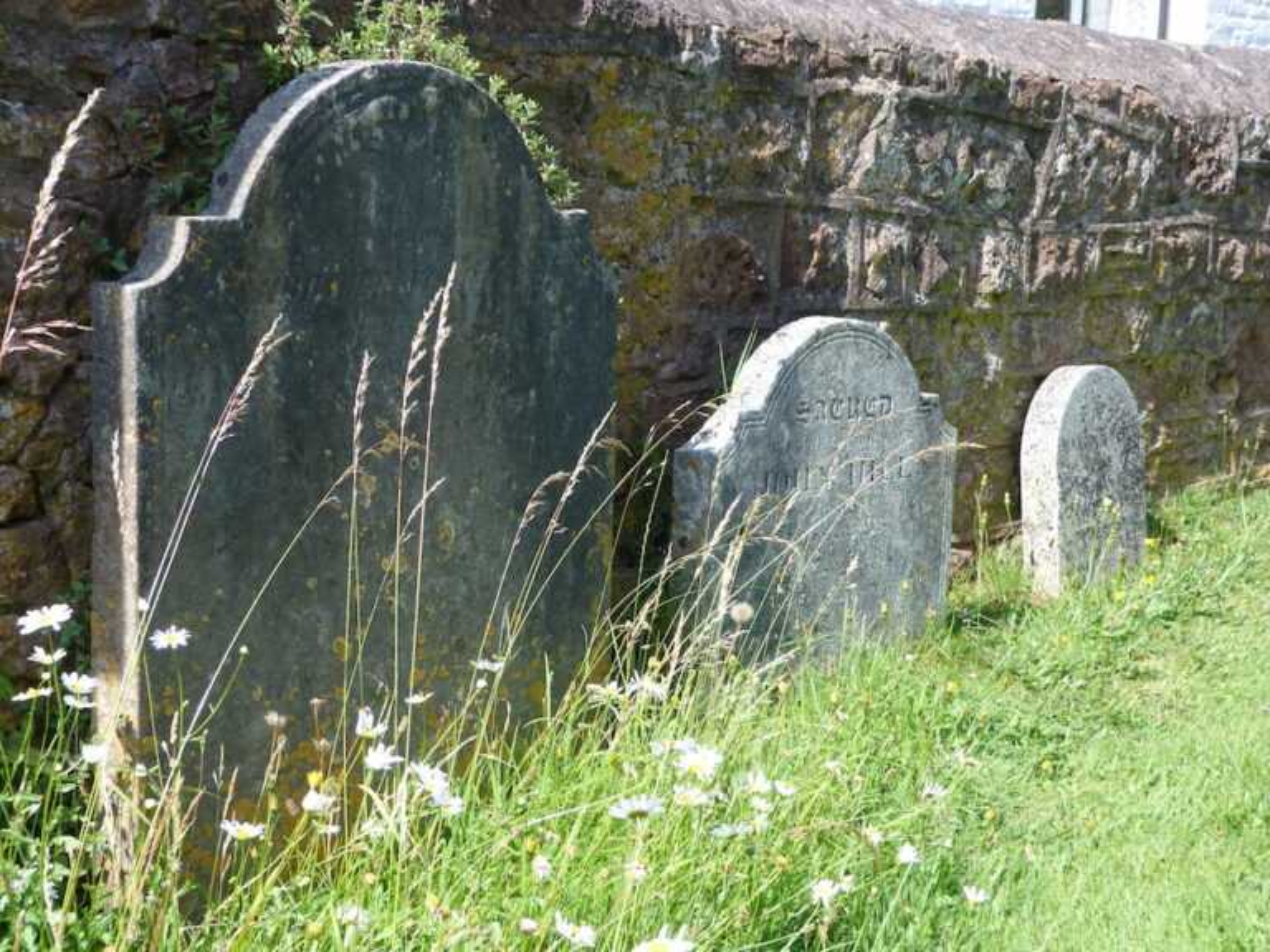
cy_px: 476
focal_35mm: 58
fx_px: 2128
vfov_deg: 25.2
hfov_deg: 33.2
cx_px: 635
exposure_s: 1/500
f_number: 3.2
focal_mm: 10.5
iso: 200
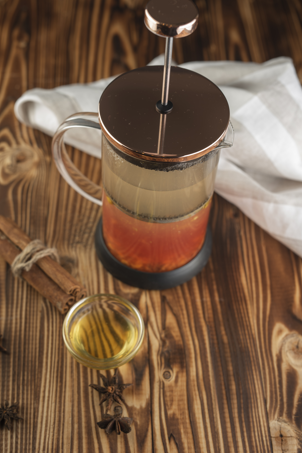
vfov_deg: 38.2
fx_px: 654
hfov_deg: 26.0
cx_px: 145
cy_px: 218
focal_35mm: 52
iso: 50
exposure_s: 1/125
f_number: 5.6
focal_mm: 50
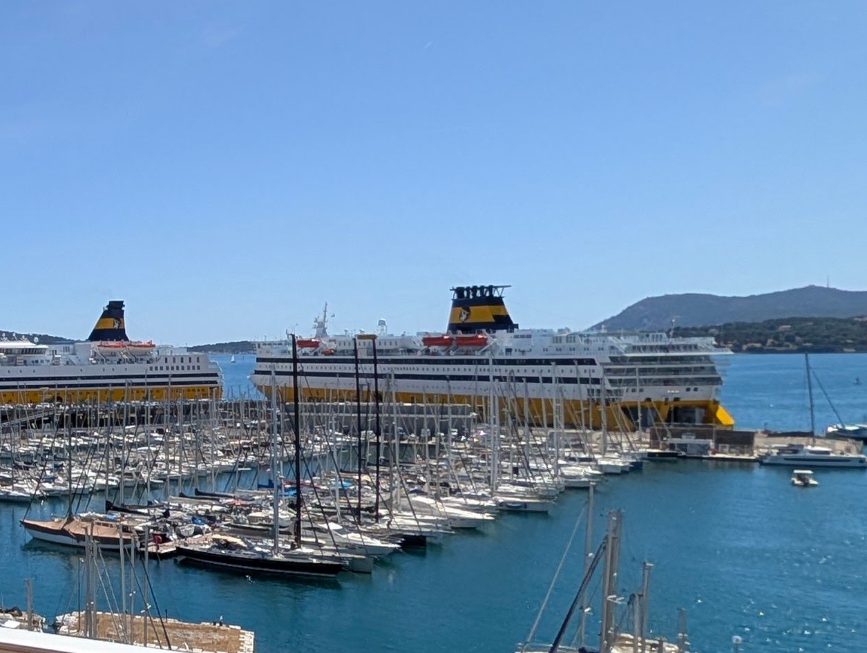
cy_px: 385
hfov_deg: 29.6
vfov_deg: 36.8
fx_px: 978
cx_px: -417
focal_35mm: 39
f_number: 1.7
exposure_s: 1/3436
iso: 52
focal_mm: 2.02
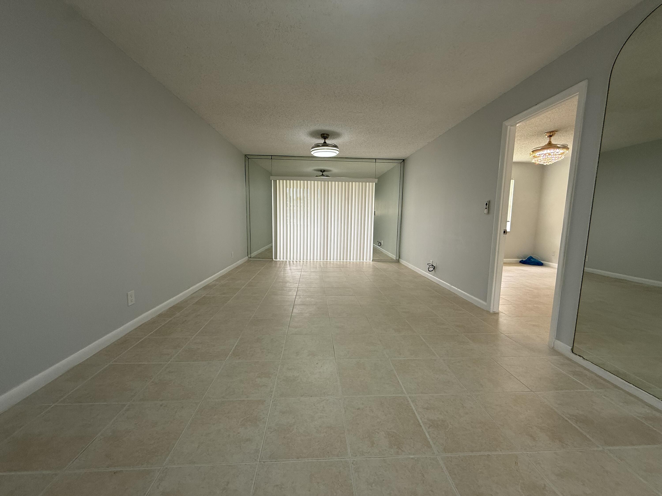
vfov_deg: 85.7
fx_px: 268
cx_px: 331
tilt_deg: -5.8
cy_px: 248
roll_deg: -1.1
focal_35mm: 14
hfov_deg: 102.1
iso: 125
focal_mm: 2.22
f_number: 2.2
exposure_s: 1/99
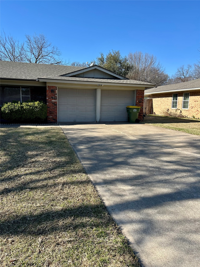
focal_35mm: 26
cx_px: 100
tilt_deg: -8.3
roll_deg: -0.7
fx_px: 200
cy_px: 134
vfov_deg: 67.3
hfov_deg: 53.1
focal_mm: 5.7
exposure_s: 1/1972
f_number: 1.5
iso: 50
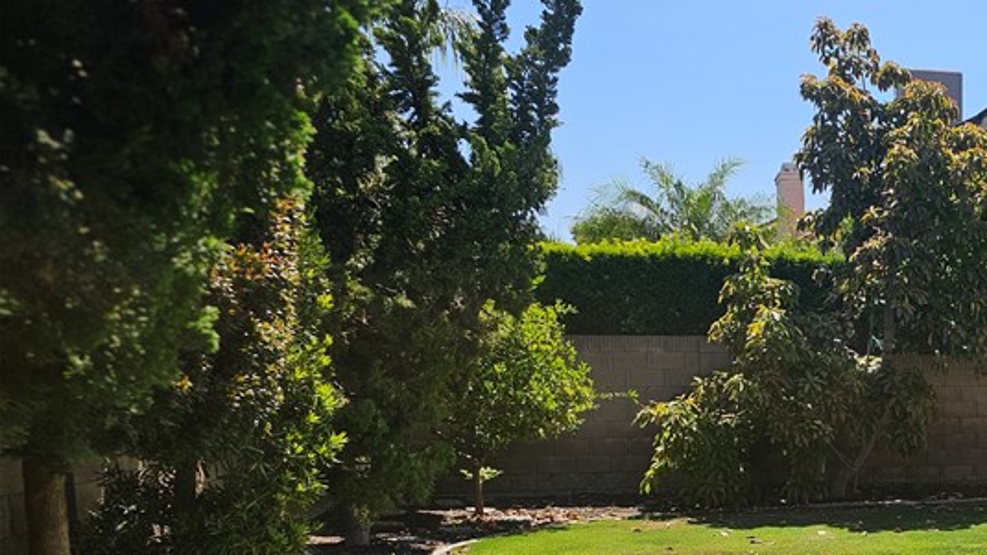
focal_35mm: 48
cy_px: 559
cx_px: 943
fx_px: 1256
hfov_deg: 38.9
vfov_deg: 23.8
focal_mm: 6.3
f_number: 1.7
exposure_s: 1/746
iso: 10
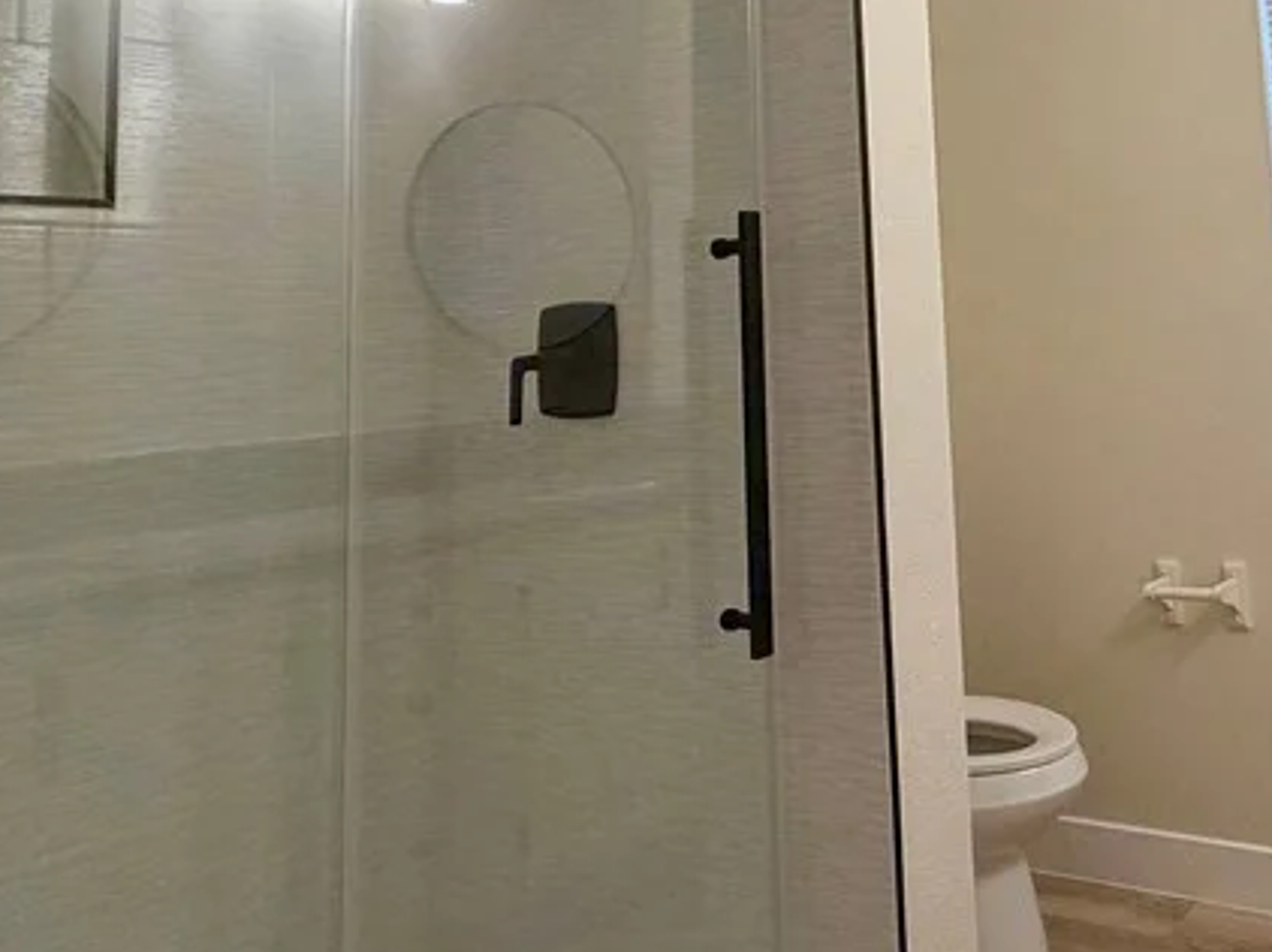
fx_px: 1249
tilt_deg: +5.8
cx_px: 1112
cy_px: 190
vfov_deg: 40.1
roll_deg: +4.7
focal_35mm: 34
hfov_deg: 49.0
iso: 250
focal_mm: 2.22
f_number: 2.2
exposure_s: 1/120
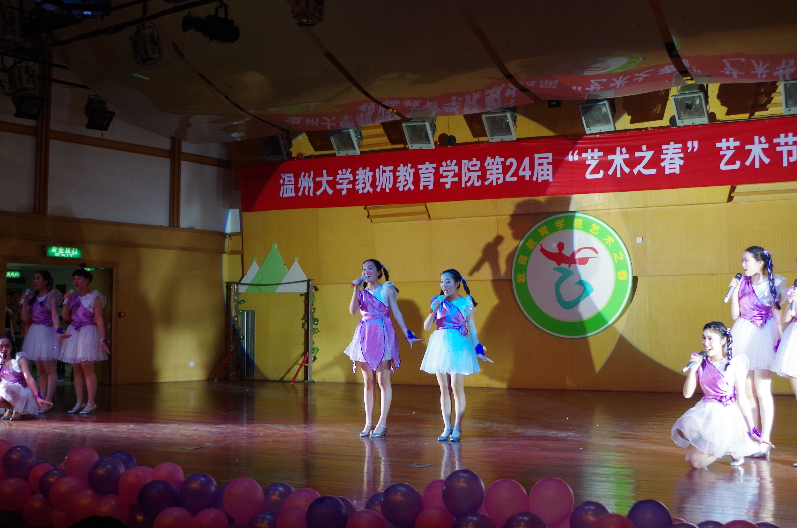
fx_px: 862
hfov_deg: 49.5
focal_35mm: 39
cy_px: 274
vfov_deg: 34.1
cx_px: 452
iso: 800
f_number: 4
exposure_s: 1/80
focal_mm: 21.25
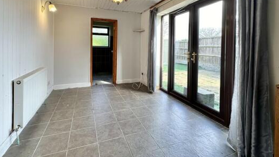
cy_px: 49
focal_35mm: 17
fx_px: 126
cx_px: 132
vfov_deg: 62.0
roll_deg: -1.2
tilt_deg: -0.7
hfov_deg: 95.8
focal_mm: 2.22
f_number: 2.2
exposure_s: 1/100
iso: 50
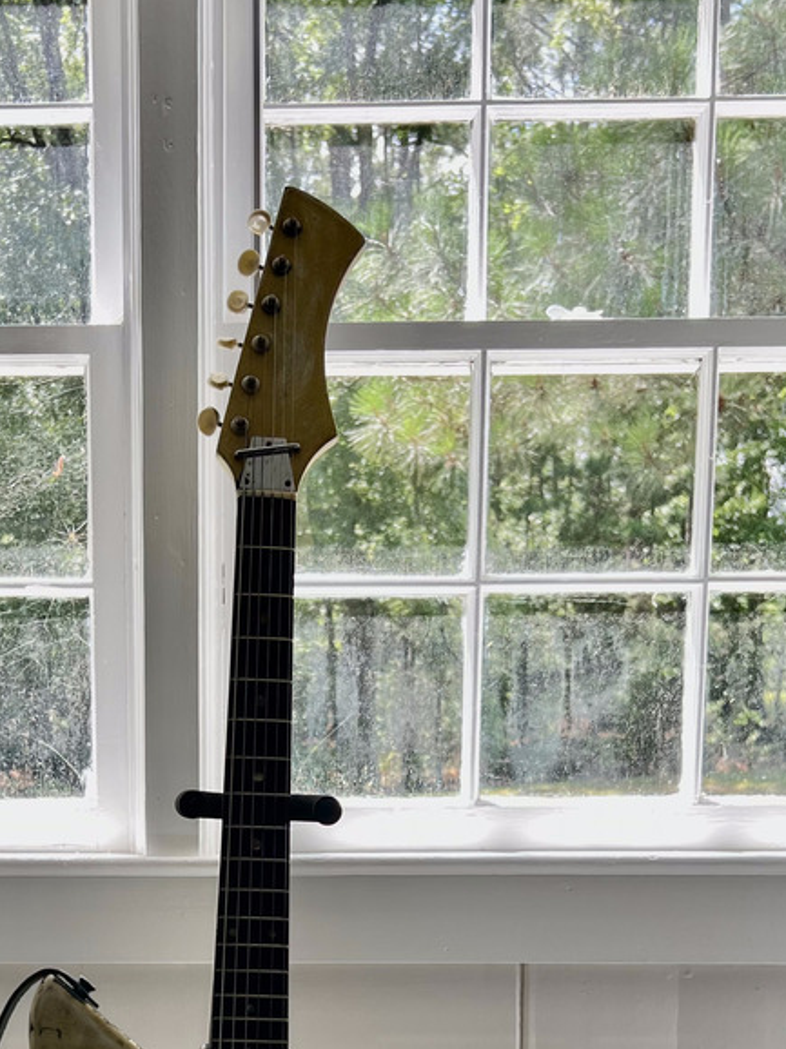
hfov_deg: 26.8
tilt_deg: -7.6
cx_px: 249
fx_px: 1636
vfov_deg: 33.8
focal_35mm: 54
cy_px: 922
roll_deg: +0.8
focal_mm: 5.7
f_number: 1.5
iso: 50
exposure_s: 1/144
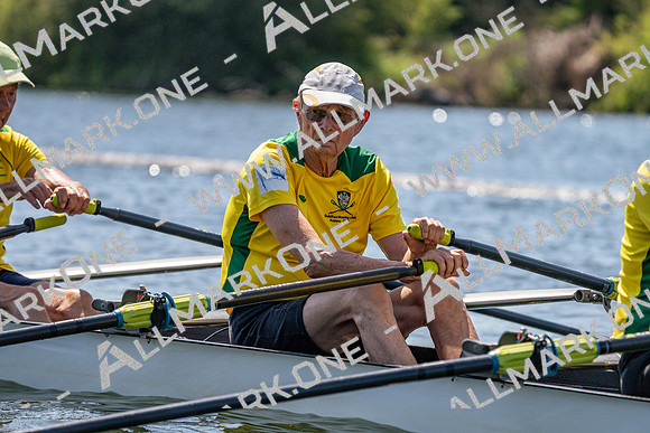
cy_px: 216
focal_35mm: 266
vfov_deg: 5.2
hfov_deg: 7.7
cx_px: 325
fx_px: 4804
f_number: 5.6
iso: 320
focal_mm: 266
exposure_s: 1/2000
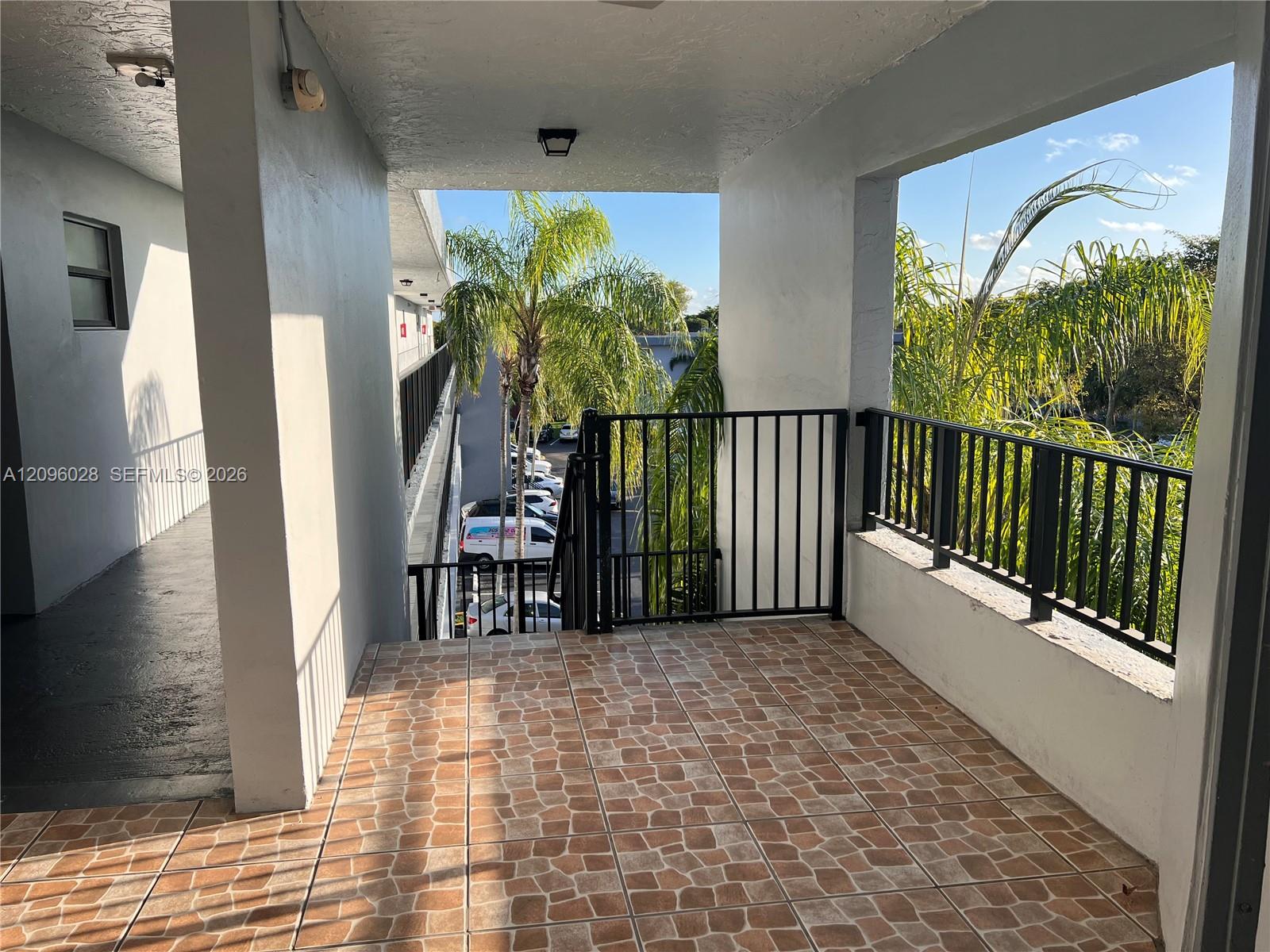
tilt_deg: -9.1
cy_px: 476
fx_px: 954
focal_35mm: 26
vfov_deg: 53.1
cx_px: 635
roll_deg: +1.2
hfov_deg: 67.3
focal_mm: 5.7
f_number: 1.5
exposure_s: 1/1468
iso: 50
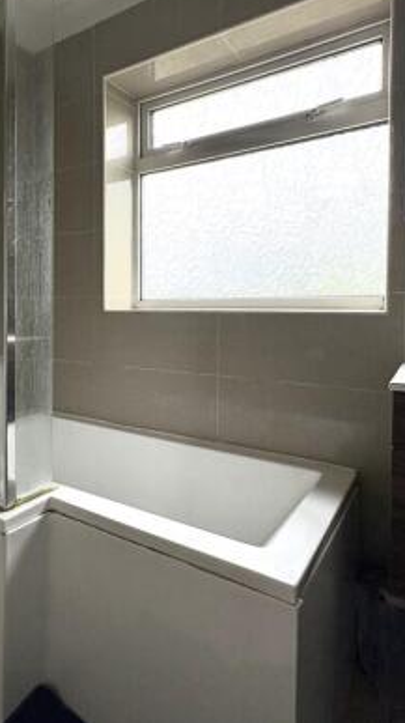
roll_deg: +0.4
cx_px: 147
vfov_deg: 78.4
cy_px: 320
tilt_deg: -1.6
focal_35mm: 23
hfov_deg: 48.8
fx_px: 440
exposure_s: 1/464
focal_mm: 2.22
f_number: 2.2
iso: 64
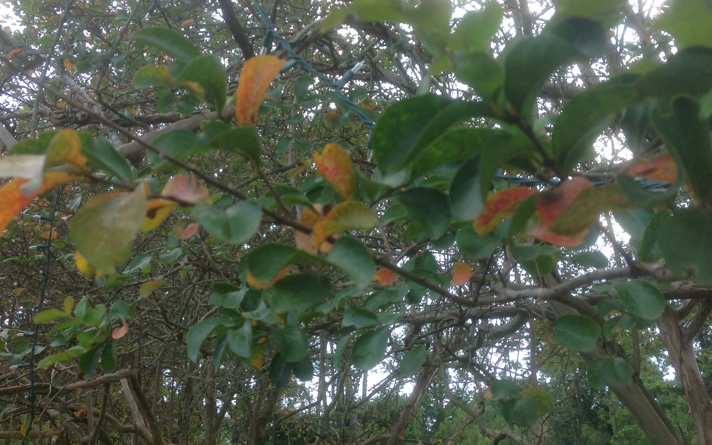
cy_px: 173
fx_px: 776
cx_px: 345
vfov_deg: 31.9
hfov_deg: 49.3
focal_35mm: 40
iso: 50
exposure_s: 1/312
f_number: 2.4
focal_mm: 4.28
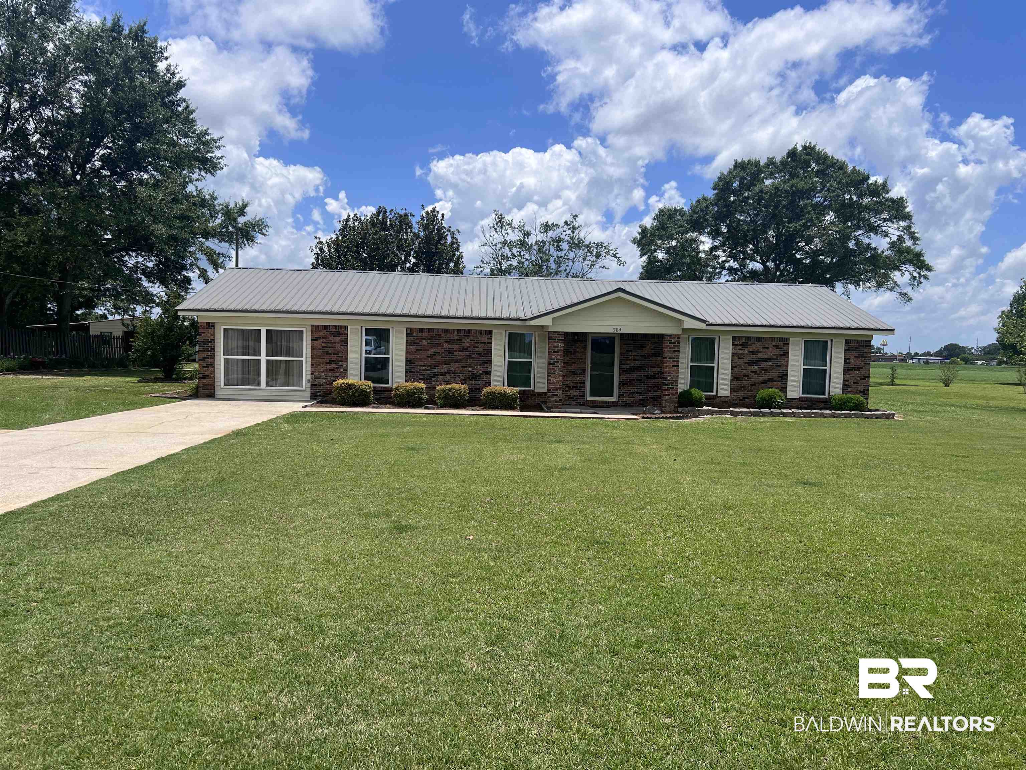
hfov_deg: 67.3
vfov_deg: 53.1
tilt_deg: -3.8
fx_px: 771
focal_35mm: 26
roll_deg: -1.5
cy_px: 385
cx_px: 513
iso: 50
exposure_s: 1/6579
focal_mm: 5.7
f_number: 1.5
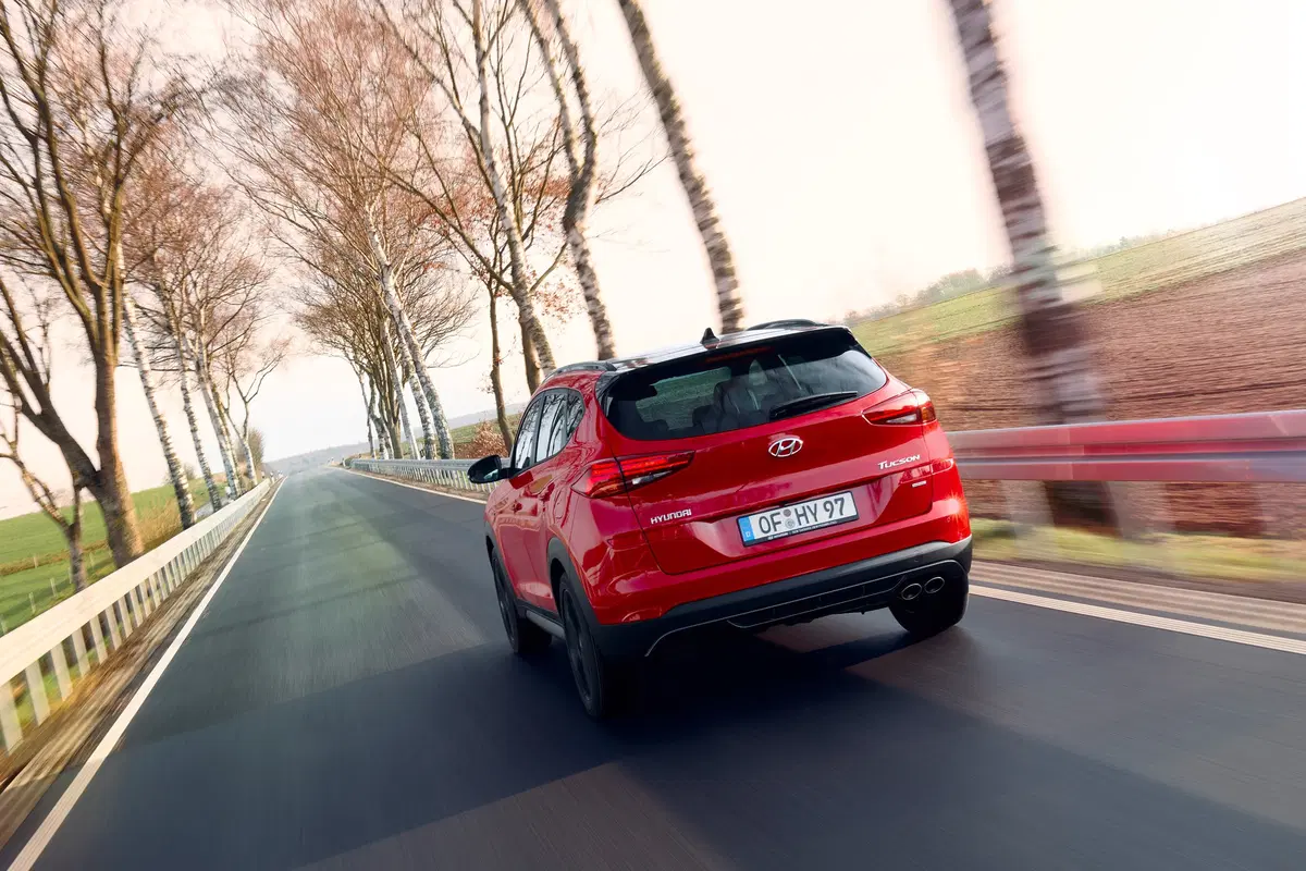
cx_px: 653
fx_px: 1524
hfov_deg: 46.4
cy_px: 436
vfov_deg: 31.9
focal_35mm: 42
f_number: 16
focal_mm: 42
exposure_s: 1/13
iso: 250
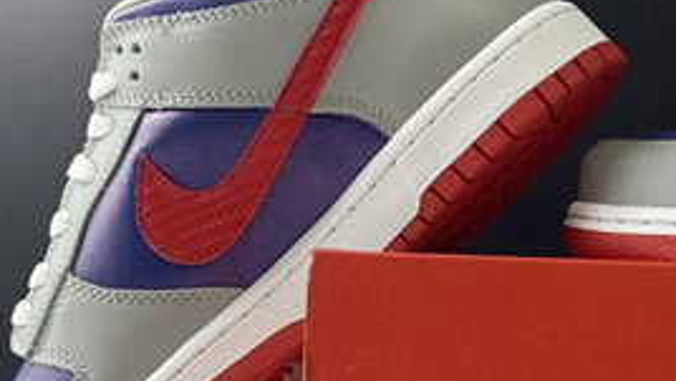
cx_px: 714
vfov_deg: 16.1
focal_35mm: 74
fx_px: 1327
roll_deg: -0.6
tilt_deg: +2.1
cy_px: 362
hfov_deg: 26.6
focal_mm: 4.25
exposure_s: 1/60
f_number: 1.8
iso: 125
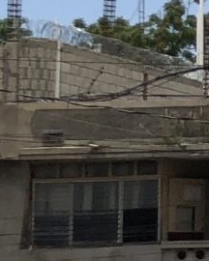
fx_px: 2003
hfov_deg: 4.8
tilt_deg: +3.2
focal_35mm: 259
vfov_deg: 7.5
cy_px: 107
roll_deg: +1.2
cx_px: 1113
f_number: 1.8
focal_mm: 3.99
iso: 20
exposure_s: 1/2667
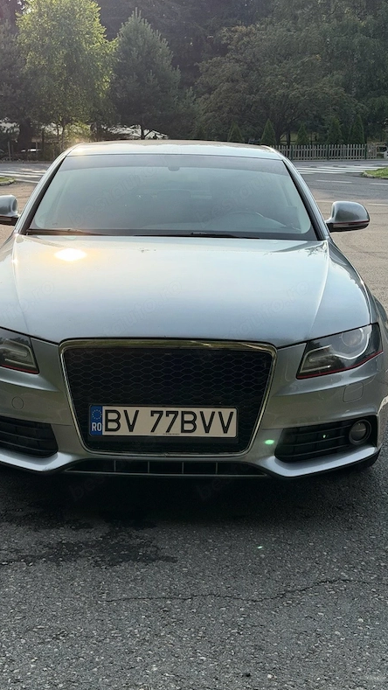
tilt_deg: -10.7
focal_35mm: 53
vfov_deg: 39.2
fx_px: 969
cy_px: 345
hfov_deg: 22.6
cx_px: 168
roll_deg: +0.5
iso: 100
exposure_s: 1/3891
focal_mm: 6.76
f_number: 1.78
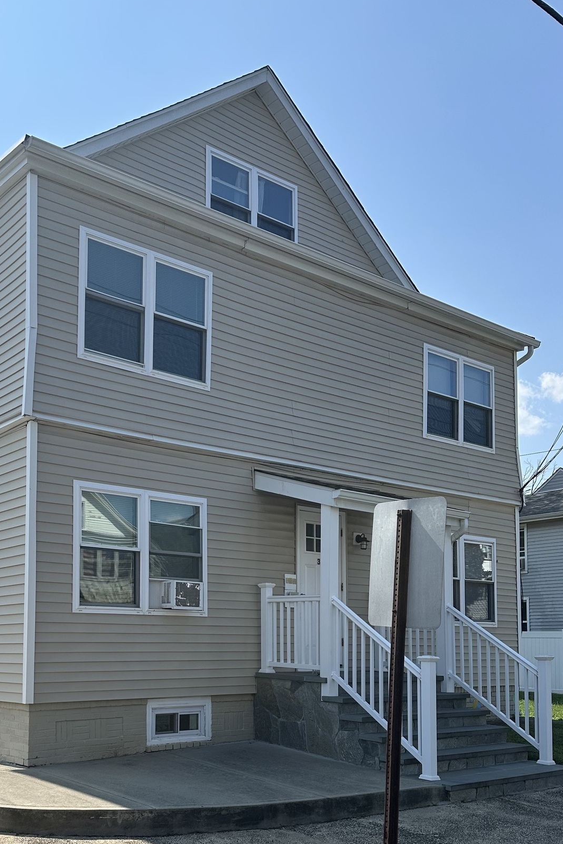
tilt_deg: +3.6
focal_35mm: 36
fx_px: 845
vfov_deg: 51.5
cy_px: 601
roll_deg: -0.8
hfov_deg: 36.5
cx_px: 193
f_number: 1.78
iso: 80
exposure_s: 1/4348
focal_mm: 6.86
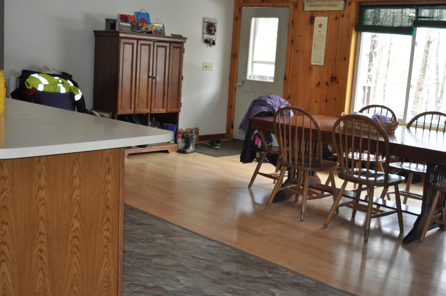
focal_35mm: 45
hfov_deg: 43.7
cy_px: 148
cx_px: 223
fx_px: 557
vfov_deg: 29.8
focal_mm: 30
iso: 800
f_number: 4.2
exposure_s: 1/125
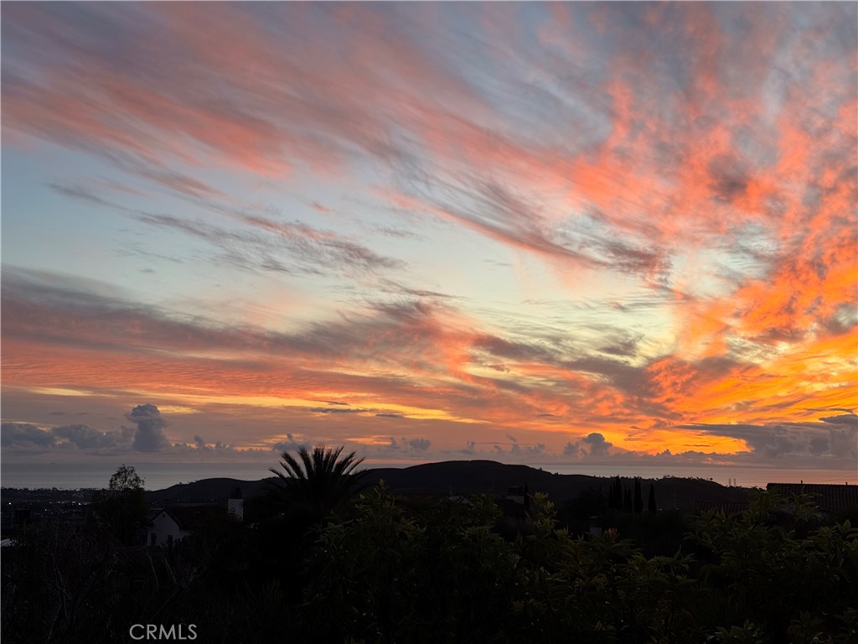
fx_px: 1190
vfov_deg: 30.3
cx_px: 429
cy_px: 322
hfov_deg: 39.7
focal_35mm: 48
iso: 64
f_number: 1.78
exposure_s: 1/383
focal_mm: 6.76
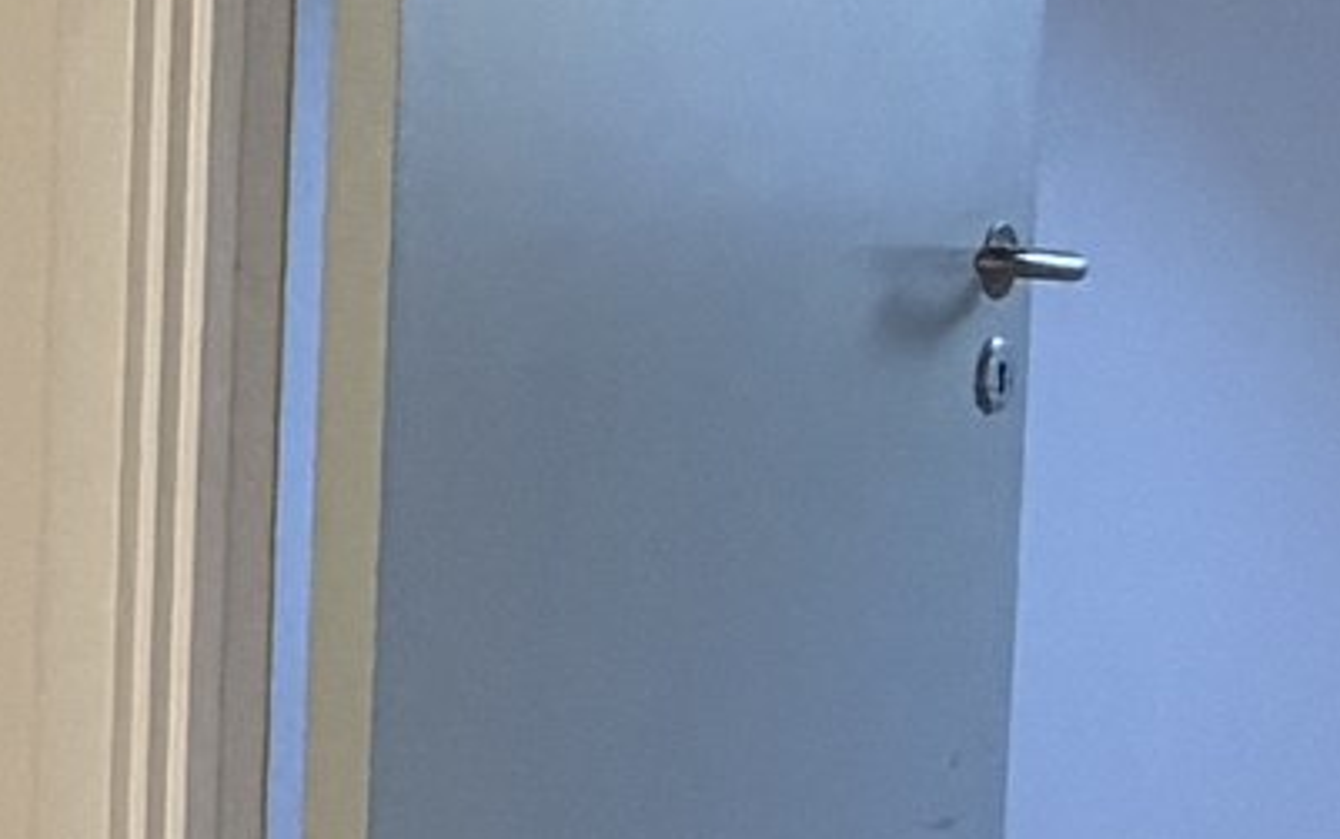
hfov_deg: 15.4
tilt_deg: -4.8
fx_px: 4055
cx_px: -1266
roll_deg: -0.3
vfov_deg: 11.7
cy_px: 124
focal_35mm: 111
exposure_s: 1/121
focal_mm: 2.22
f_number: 2.2
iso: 250
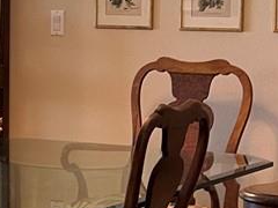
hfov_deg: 12.0
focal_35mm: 160
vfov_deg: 9.3
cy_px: 59
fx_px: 1285
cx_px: -79
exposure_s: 1/60
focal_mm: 6.86
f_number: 1.78
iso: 160
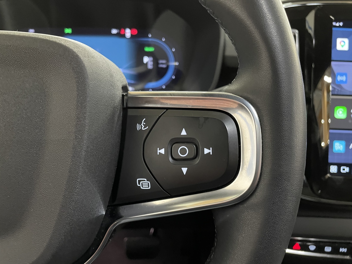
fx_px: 264
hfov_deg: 67.3
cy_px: 132
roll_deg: -1.0
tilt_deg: -21.8
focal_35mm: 26
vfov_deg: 53.1
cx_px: 176
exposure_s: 1/25
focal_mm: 4.2
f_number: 1.6
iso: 640
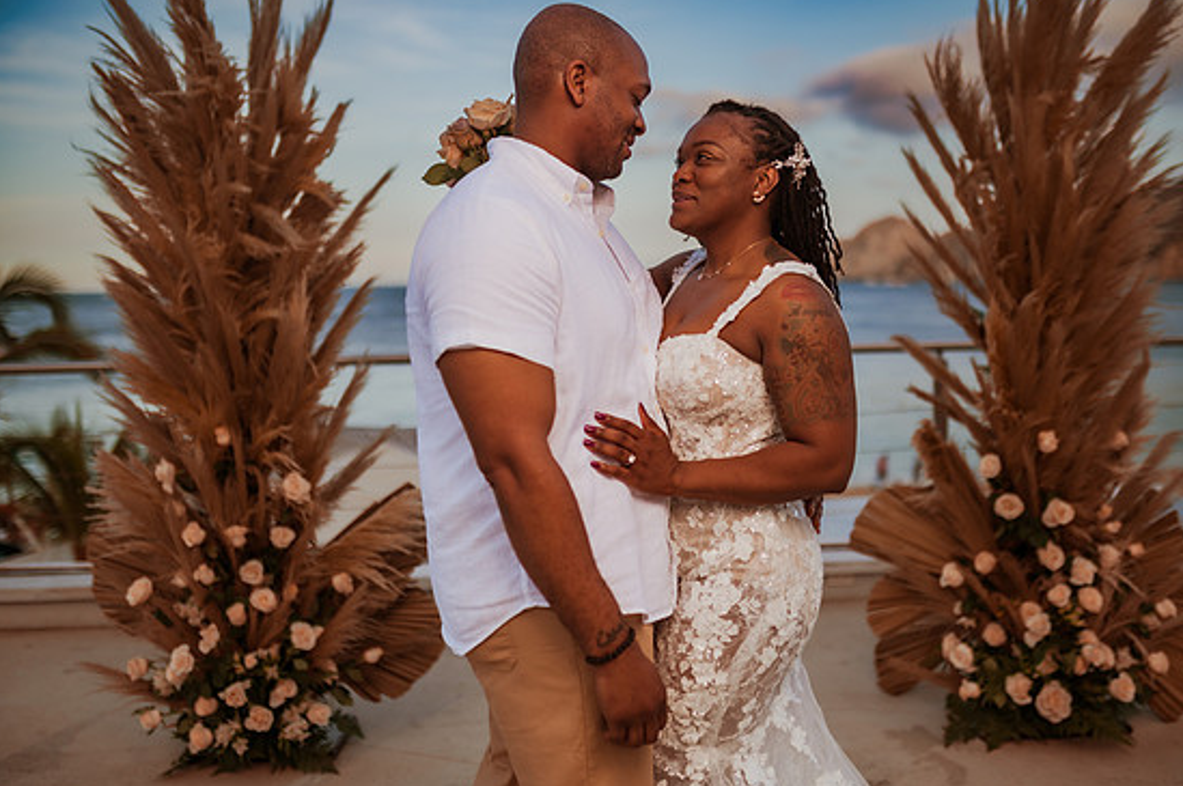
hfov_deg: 51.9
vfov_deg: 35.9
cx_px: 618
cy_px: 385
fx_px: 1215
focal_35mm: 37
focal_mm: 35
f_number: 1.6
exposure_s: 1/8000
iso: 125
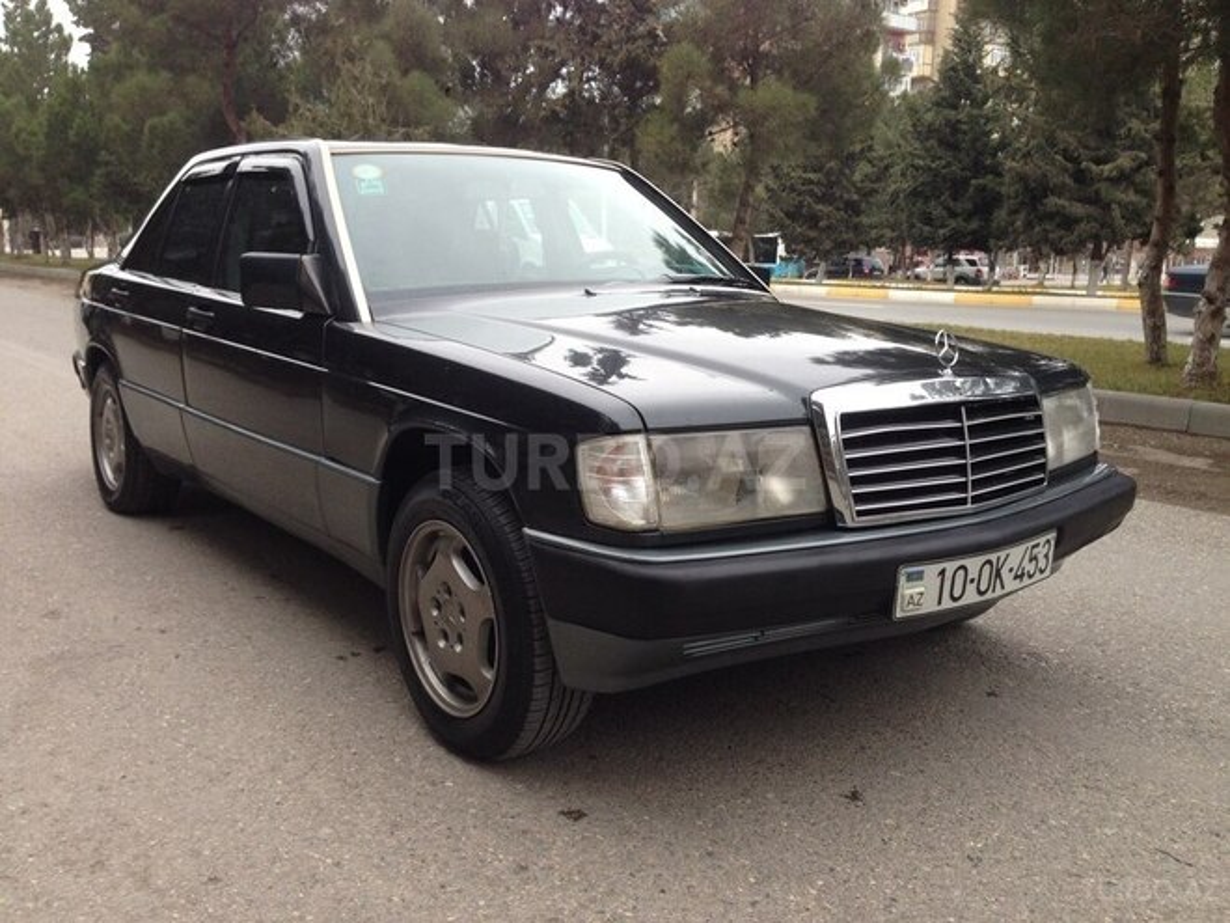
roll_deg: -2.9
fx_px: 1173
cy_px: 462
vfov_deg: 42.9
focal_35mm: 33
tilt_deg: -9.8
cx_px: 615
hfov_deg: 55.4
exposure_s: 1/120
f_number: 2.4
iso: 80
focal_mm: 4.12
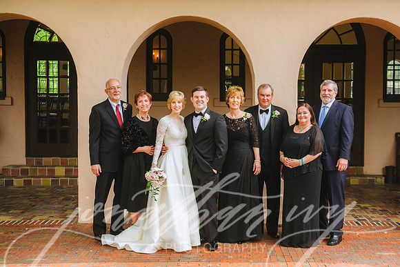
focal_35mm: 52
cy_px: 121
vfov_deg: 25.8
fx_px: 582
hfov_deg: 37.9
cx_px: 218
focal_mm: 48
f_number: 4
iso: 250
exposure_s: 1/160
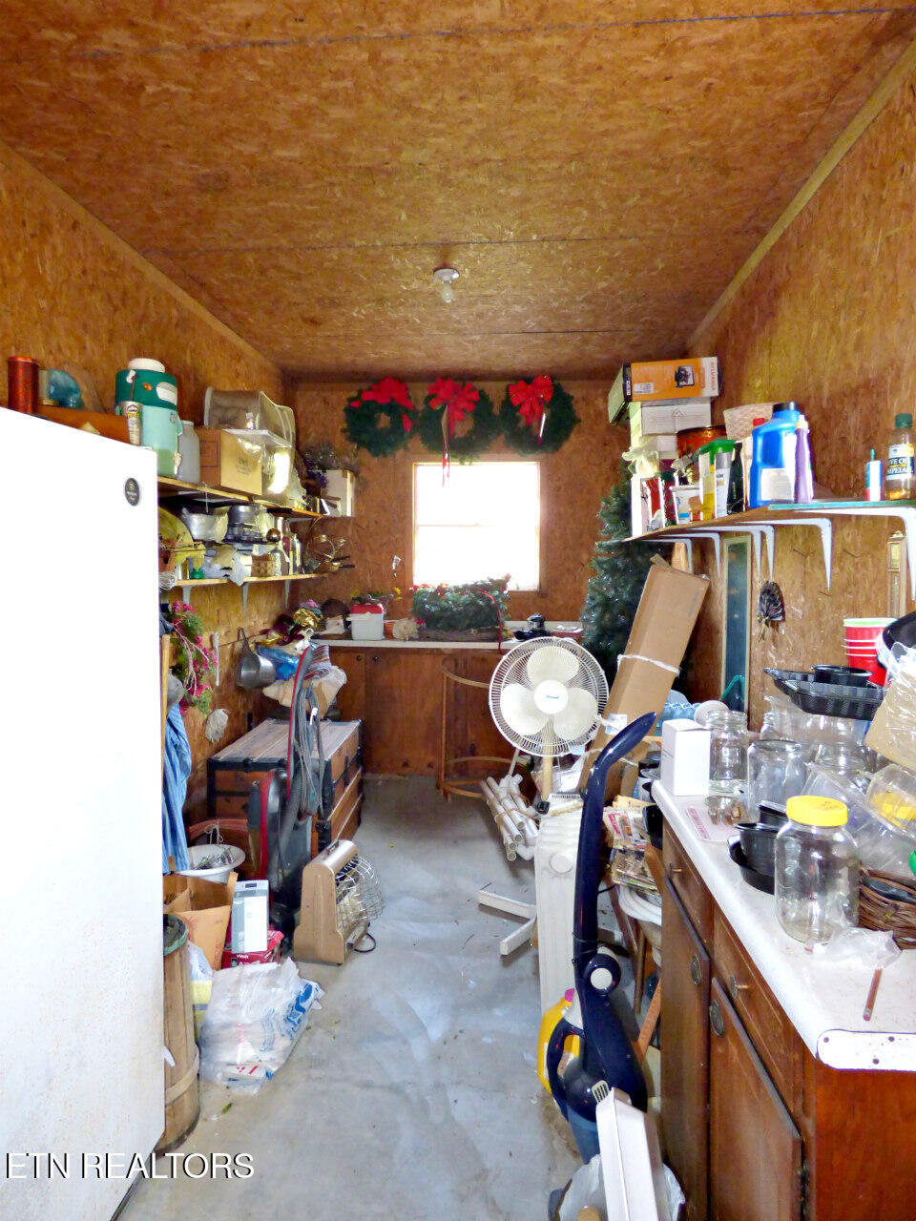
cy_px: 610
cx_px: 458
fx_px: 706
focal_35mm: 20
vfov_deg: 81.7
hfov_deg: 66.0
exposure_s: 1/60
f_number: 2.8
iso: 640
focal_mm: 3.58
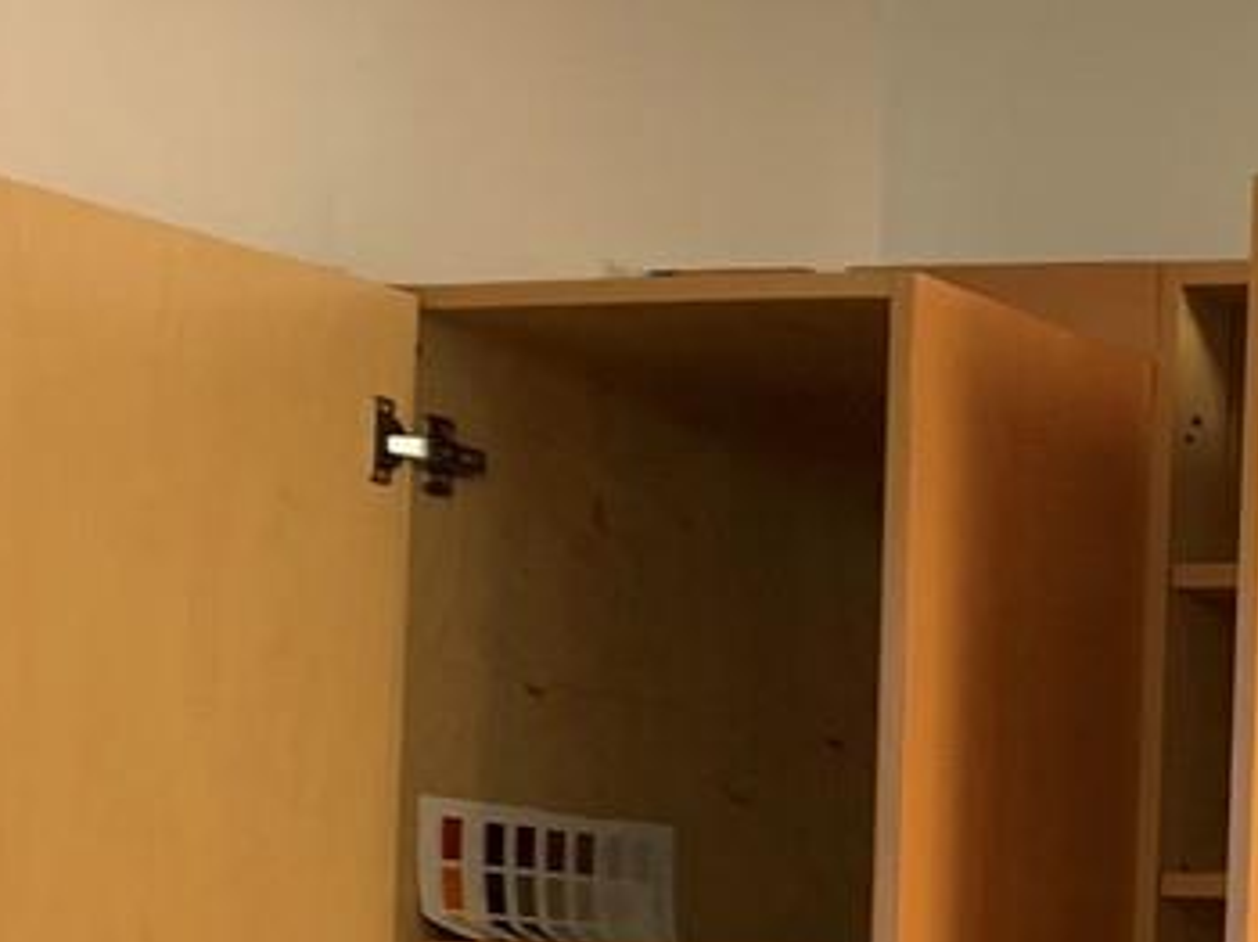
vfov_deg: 12.0
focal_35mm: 119
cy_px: 1345
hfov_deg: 15.2
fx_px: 4322
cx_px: 1966
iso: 100
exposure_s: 1/60
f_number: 1.8
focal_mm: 4.25
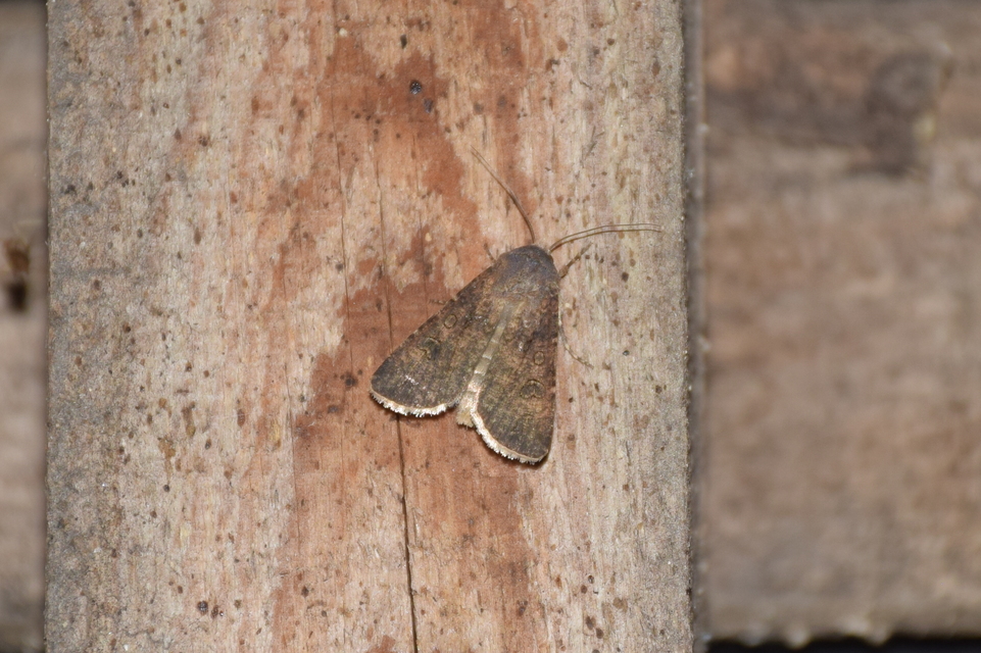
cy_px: 326
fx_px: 5720
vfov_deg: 6.5
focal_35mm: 210
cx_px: 490
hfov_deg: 9.8
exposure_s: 1/60
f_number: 7.1
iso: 320
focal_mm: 140
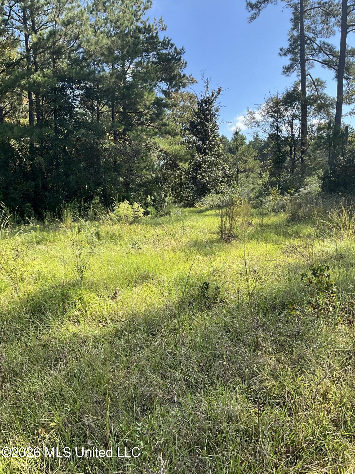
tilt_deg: -6.8
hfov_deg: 48.2
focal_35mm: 29
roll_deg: +1.8
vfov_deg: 61.7
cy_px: 237
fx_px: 397
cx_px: 178
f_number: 1.8
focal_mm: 3
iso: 25
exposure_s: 1/580
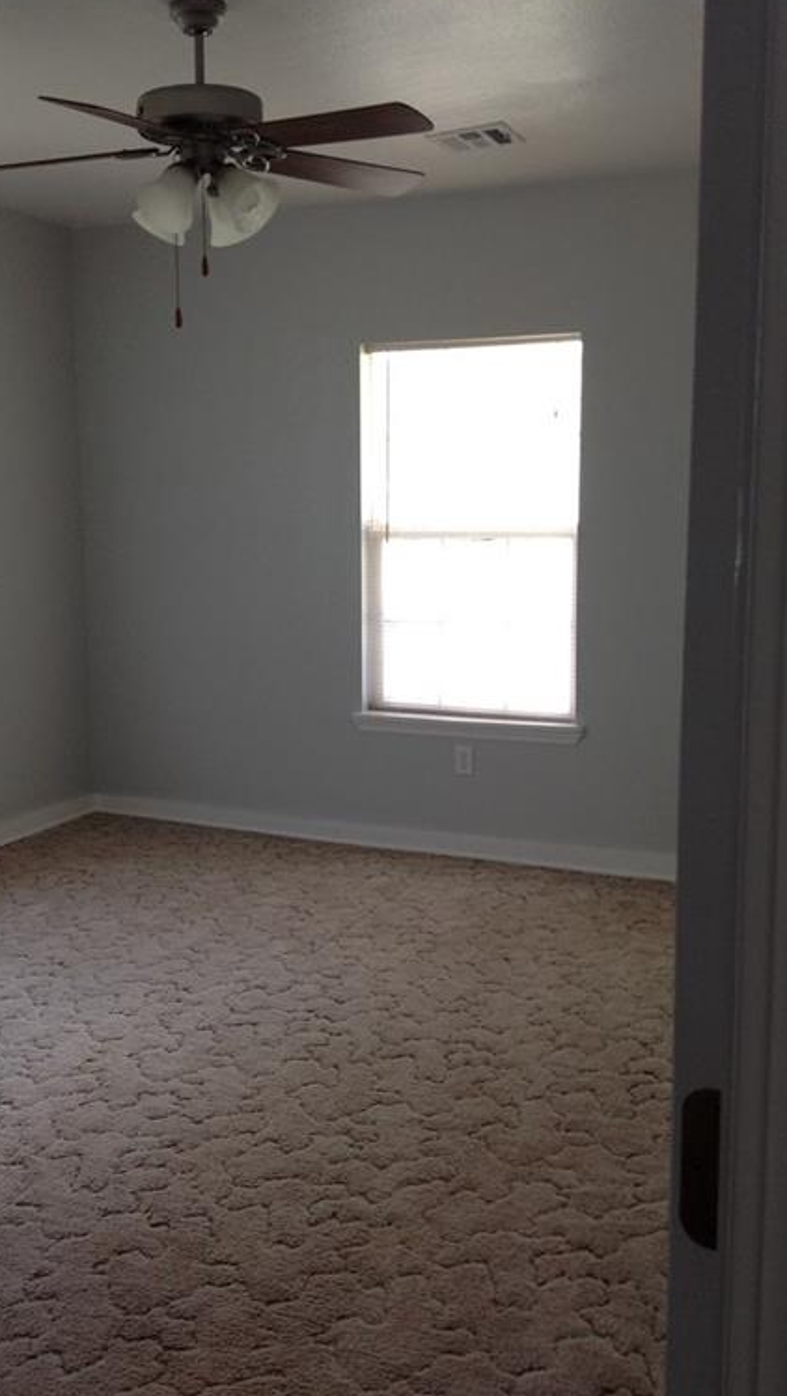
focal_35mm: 39
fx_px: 1445
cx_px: 299
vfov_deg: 51.6
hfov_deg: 30.4
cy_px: 695
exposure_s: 1/24
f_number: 2.4
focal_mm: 4.28
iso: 50
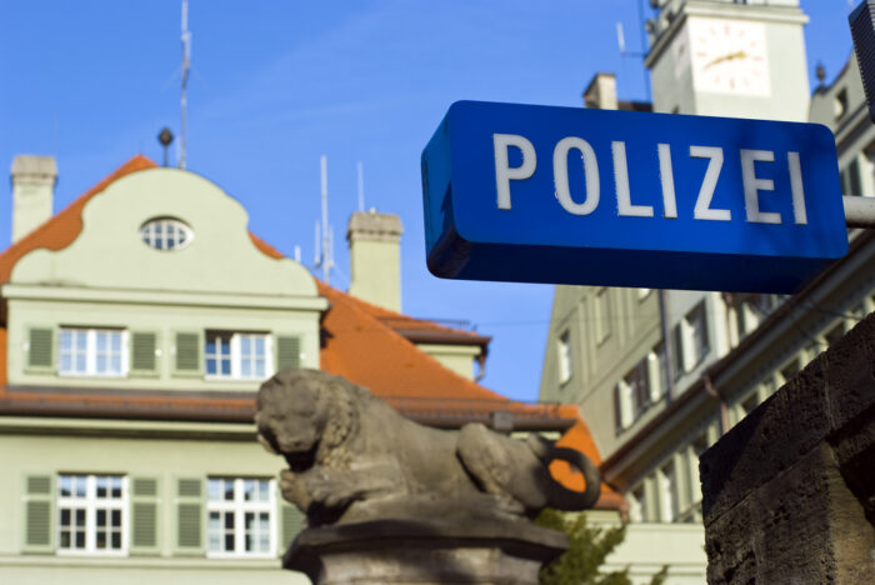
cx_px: 438
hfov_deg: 24.5
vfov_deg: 16.5
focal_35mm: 83
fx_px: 2019
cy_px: 292
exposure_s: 1/500
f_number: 4
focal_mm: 55
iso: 100
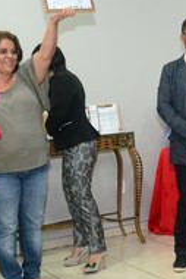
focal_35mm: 71
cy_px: 140
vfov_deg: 28.4
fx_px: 549
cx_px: 196
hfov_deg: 18.6
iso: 3200
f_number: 5.6
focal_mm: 20
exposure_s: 1/100
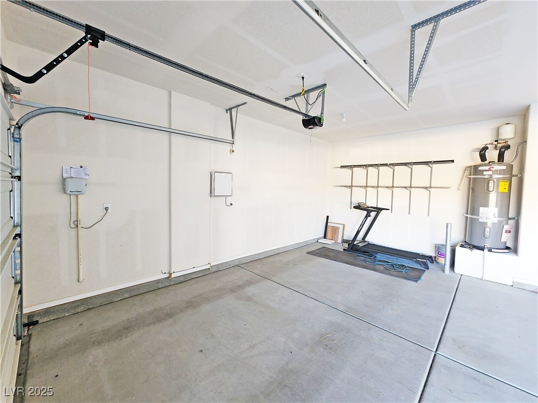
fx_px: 202
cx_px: 269
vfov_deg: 89.9
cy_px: 202
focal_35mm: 13
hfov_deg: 106.2
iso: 200
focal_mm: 2.2
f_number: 2.2
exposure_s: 1/60
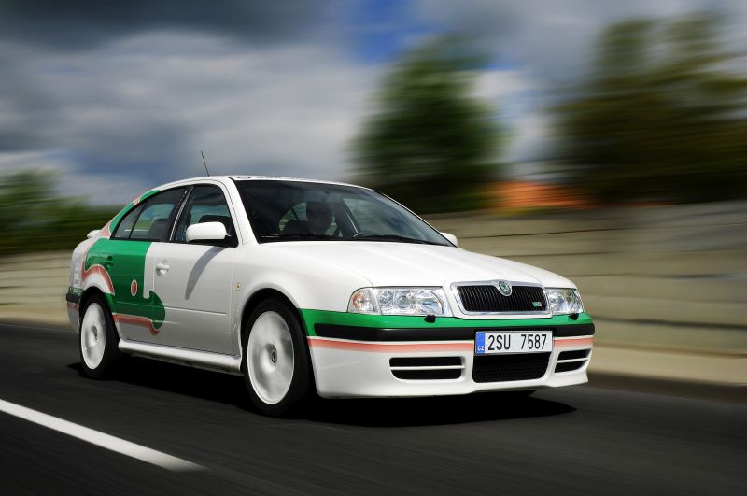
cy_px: 248
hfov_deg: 38.9
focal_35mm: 51
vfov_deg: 26.4
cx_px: 374
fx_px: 1057
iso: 100
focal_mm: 34
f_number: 25
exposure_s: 1/20
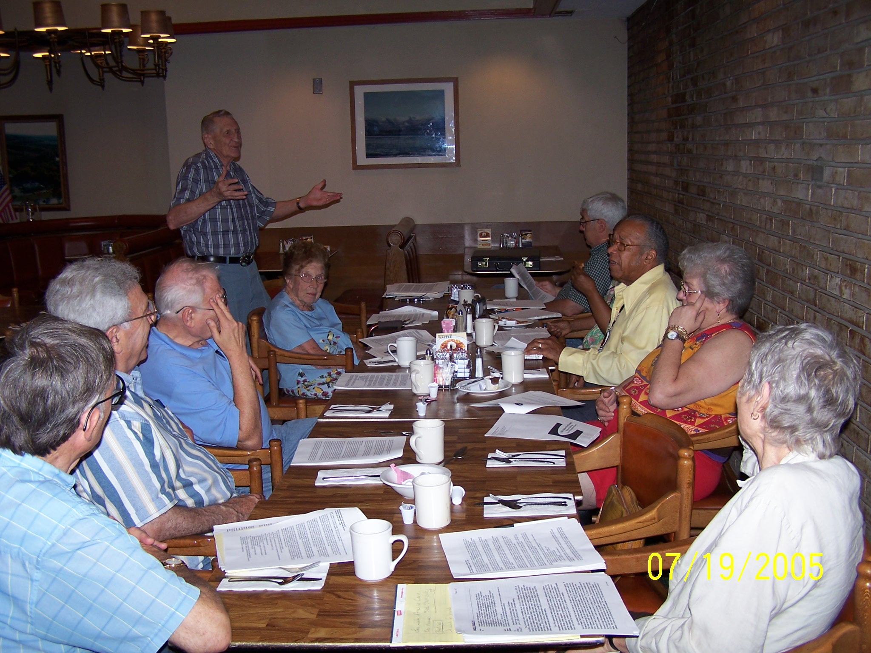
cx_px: 436
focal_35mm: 38
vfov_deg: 37.7
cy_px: 326
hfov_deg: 49.0
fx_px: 956
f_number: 2.8
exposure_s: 1/60
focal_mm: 6.3
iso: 80
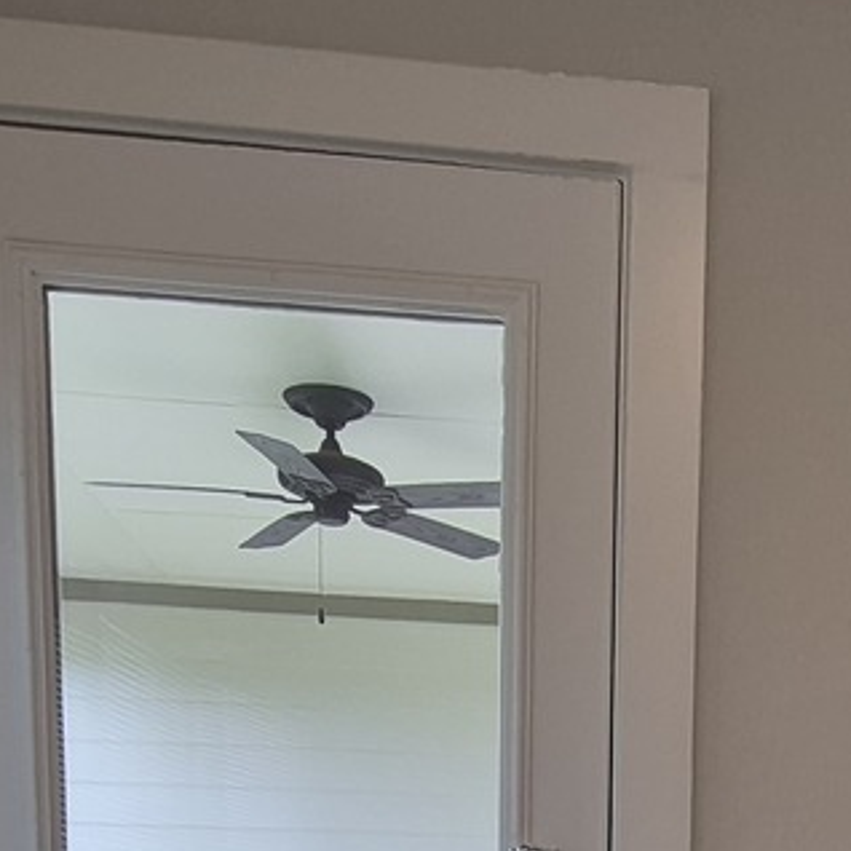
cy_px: 1151
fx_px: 1446
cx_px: 720
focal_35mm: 52
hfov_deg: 31.6
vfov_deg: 26.8
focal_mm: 1.74
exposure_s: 1/60
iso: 50
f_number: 2.2
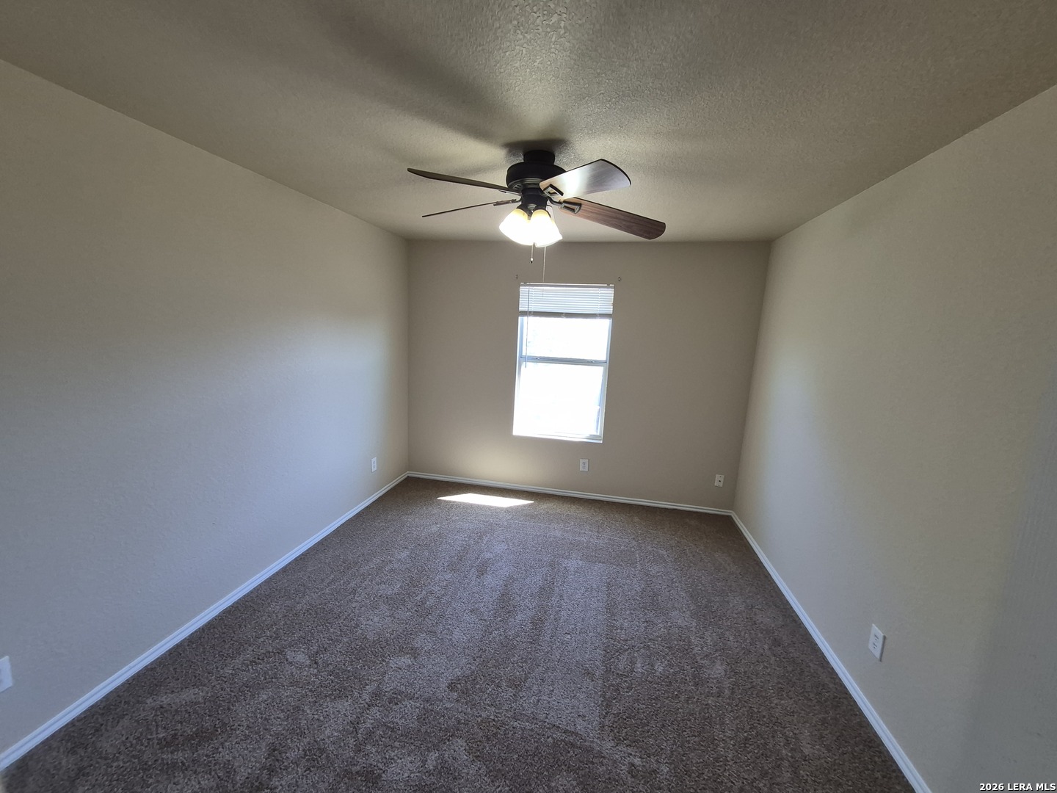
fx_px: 397
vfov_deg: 89.9
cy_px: 396
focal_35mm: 13
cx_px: 528
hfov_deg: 106.2
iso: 80
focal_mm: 1.74
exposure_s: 1/60
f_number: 2.2
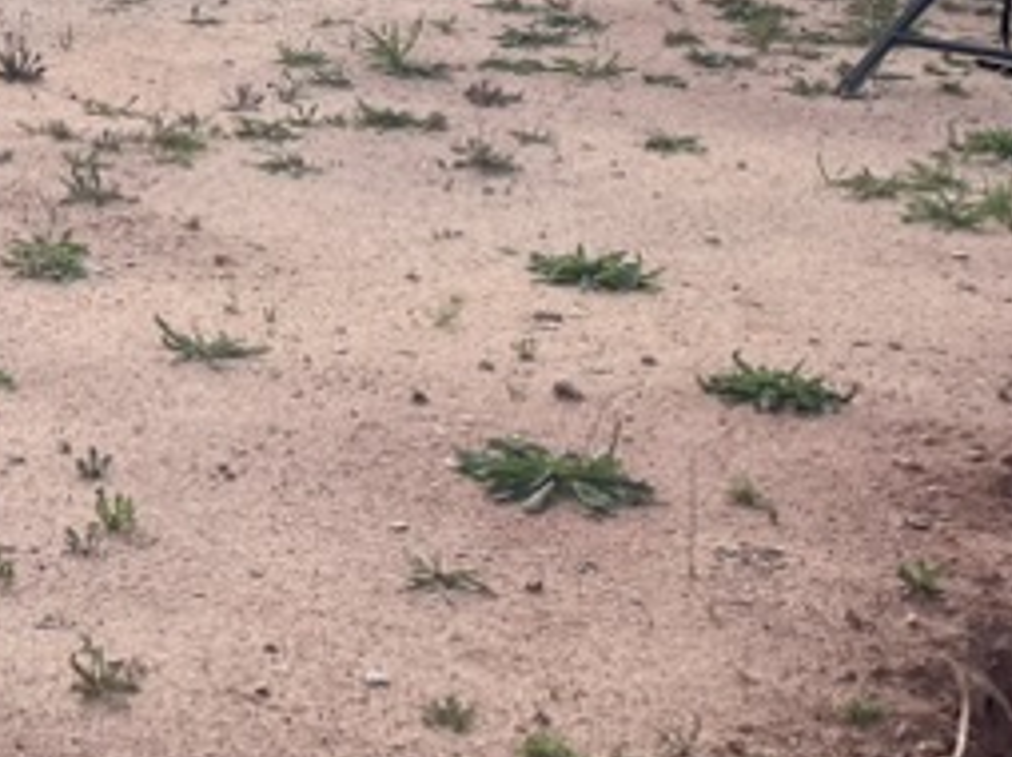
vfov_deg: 13.9
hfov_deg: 18.4
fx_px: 3067
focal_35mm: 105
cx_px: 68
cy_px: 52
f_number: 1.6
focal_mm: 4.2
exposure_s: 1/1916
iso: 32
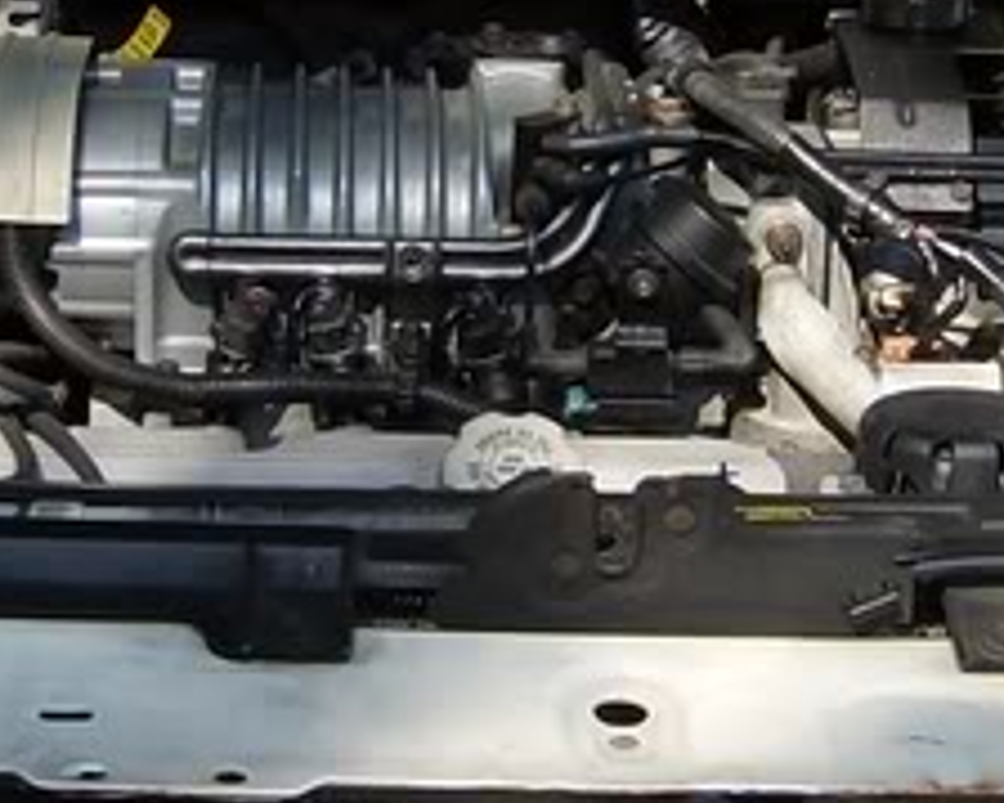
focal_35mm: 125
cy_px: 215
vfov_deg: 12.3
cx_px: 551
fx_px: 3713
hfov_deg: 15.4
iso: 100
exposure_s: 1/334
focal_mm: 6
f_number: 4.7
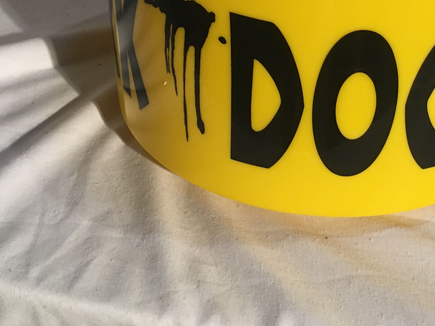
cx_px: 337
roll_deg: -4.5
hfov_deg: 33.5
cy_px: 30
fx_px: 704
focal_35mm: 56
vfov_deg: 25.3
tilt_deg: -32.5
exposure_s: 1/33
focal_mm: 4.15
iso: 160
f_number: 2.2
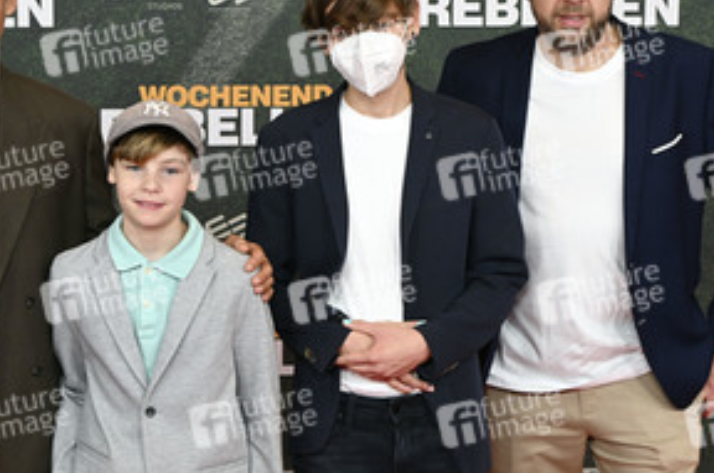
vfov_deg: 17.0
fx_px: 1584
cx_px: 286
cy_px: 233
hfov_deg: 25.4
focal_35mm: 80
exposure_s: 1/200
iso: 1250
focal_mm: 51
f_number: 8
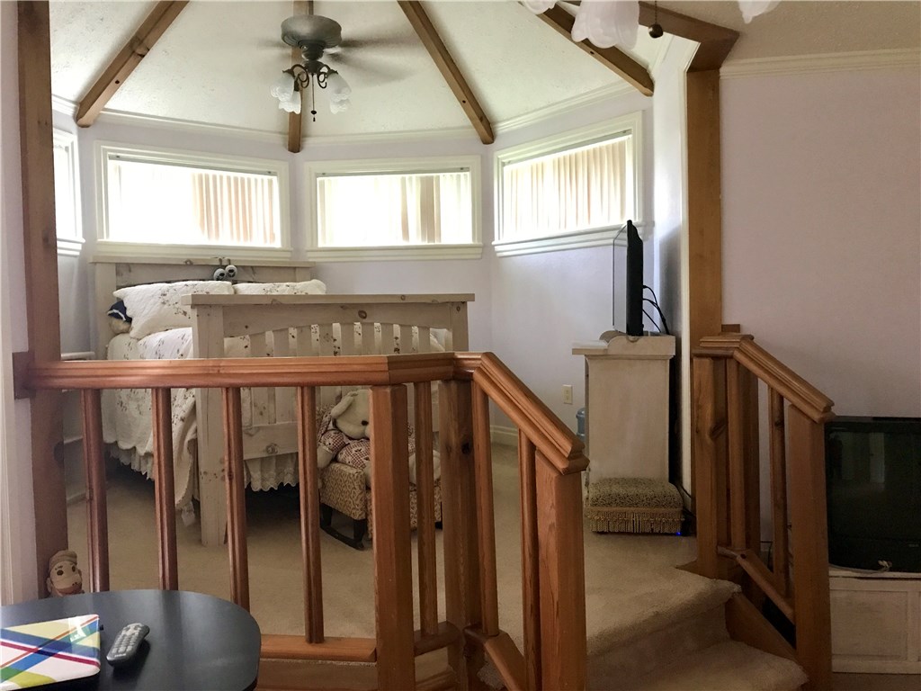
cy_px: 346
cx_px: 460
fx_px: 745
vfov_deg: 49.7
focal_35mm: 28
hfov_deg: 63.4
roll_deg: +1.5
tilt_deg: -2.3
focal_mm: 3.99
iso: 100
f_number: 1.8
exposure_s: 1/5
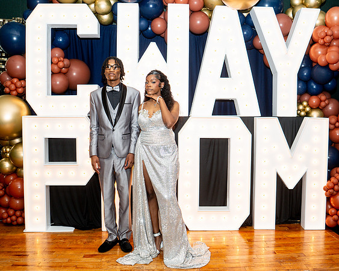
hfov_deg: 51.8
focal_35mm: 35
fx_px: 349
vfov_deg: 42.5
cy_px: 136
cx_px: 187
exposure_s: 1/125
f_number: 3.5
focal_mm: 28
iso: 500
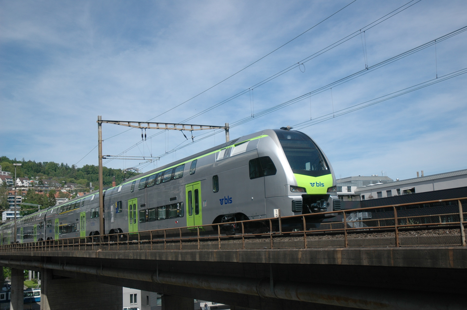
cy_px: 155
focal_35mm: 46
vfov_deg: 28.9
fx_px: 603
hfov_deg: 42.4
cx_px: 234
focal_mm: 31
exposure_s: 1/2000
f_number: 4
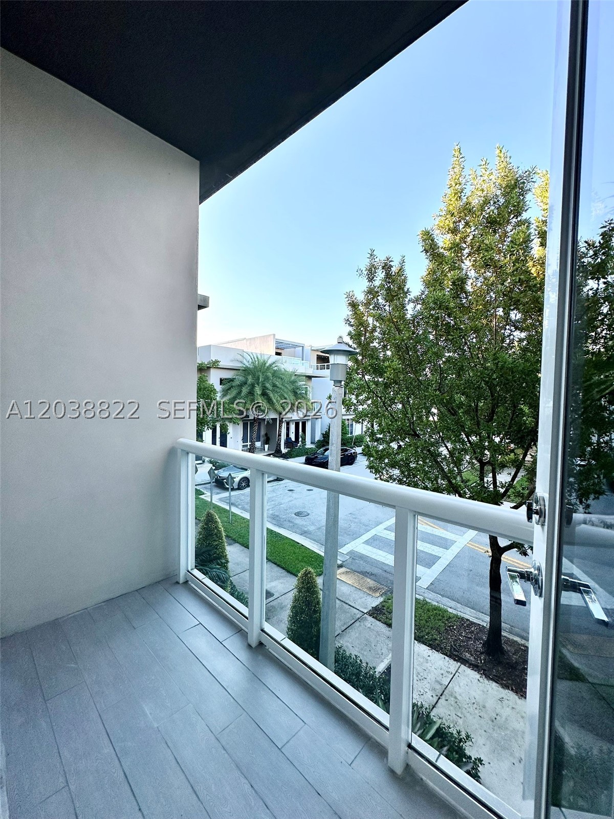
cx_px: 307
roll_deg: -1.4
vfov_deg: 102.1
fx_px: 331
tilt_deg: -1.5
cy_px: 410
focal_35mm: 14
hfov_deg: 85.7
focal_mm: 2.22
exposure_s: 1/412
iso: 40
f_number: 2.2
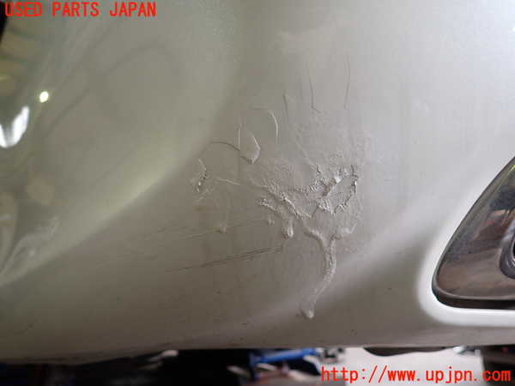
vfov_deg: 54.9
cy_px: 193
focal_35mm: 25
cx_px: 258
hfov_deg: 69.4
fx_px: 372
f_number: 2
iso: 200
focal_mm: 4.5
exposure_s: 1/50
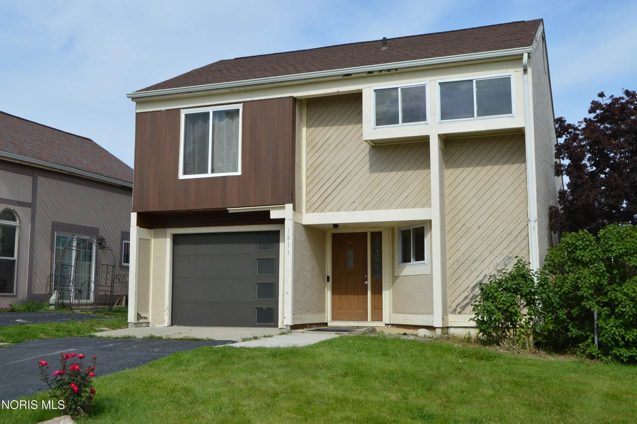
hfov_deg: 49.6
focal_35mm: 39
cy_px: 212
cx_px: 318
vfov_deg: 34.1
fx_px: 689
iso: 100
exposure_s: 1/320
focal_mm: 26
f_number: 9
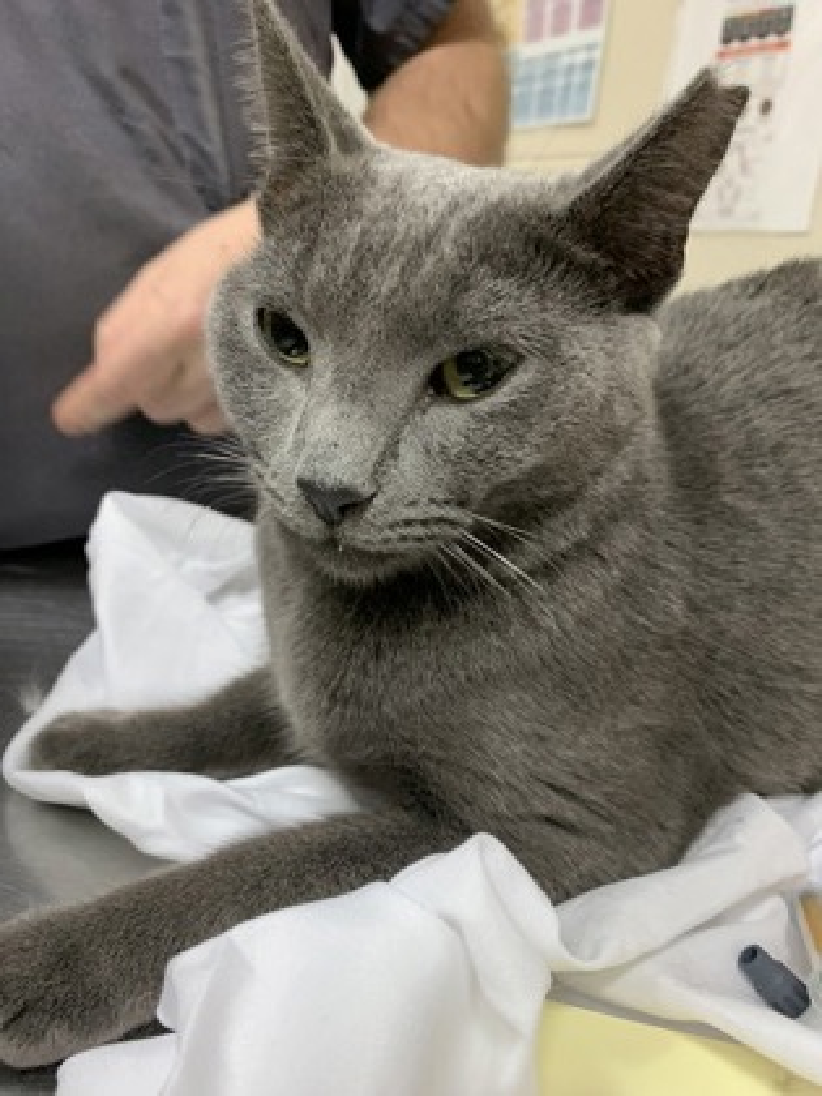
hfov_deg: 53.1
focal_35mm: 26
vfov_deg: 67.3
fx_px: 823
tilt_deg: -16.5
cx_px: 411
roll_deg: -4.2
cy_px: 548
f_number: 1.8
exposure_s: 1/58
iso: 200
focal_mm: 4.25
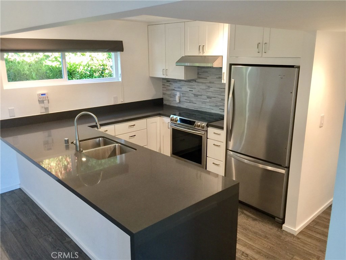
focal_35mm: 29
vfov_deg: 48.2
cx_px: 173
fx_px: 290
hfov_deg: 61.7
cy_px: 130
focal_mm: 4.15
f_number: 2.2
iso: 64
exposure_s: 1/15
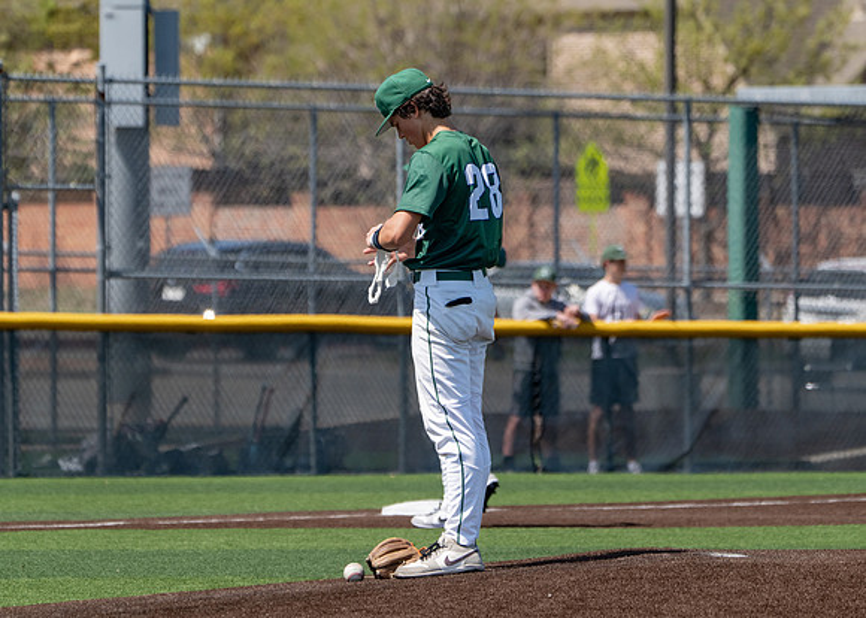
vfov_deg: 3.4
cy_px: 265
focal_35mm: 424
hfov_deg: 4.8
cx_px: 423
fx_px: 10424
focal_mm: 342
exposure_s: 1/2000
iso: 640
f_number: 8
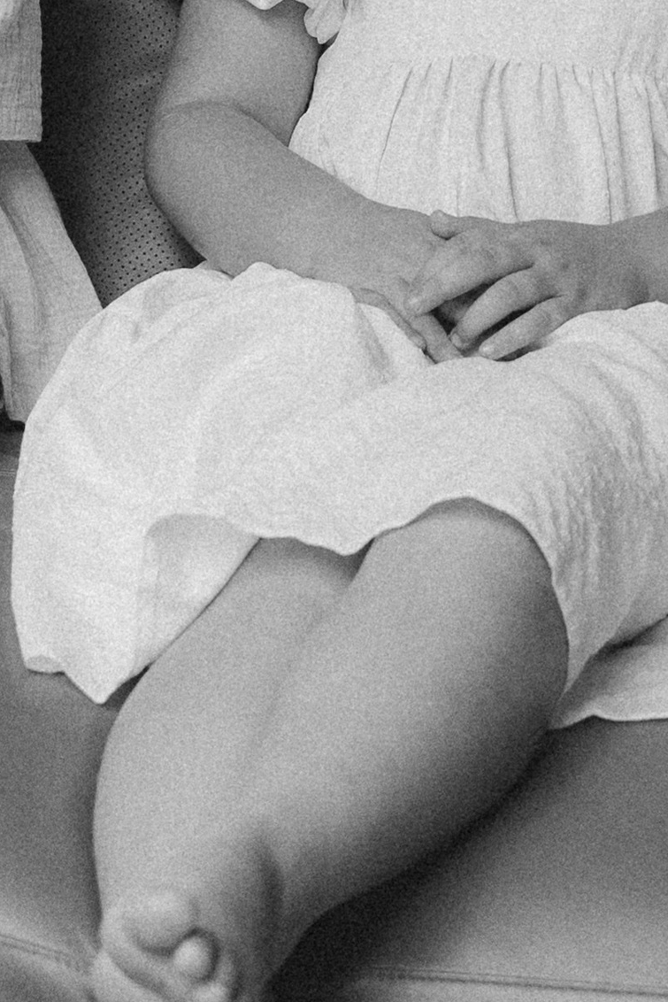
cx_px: 38
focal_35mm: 173
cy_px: -328
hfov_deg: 7.9
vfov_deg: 11.5
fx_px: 4813
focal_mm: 34
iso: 640
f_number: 2.8
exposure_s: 1/320
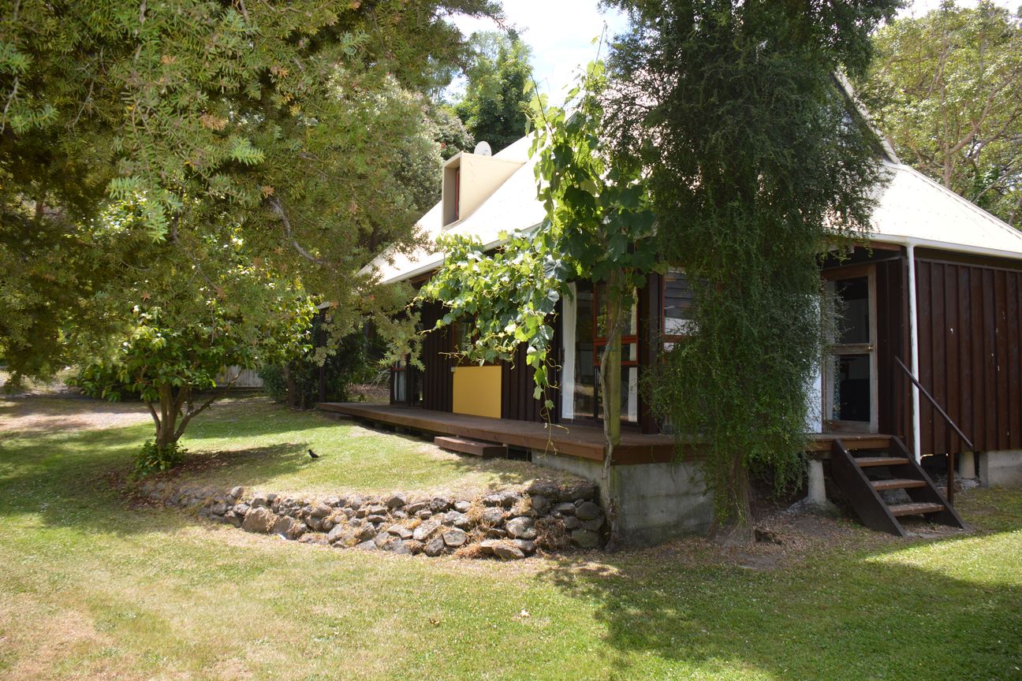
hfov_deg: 67.4
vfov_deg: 47.9
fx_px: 766
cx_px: 511
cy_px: 340
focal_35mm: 27
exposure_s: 1/200
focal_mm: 18
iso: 100
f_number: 4.5
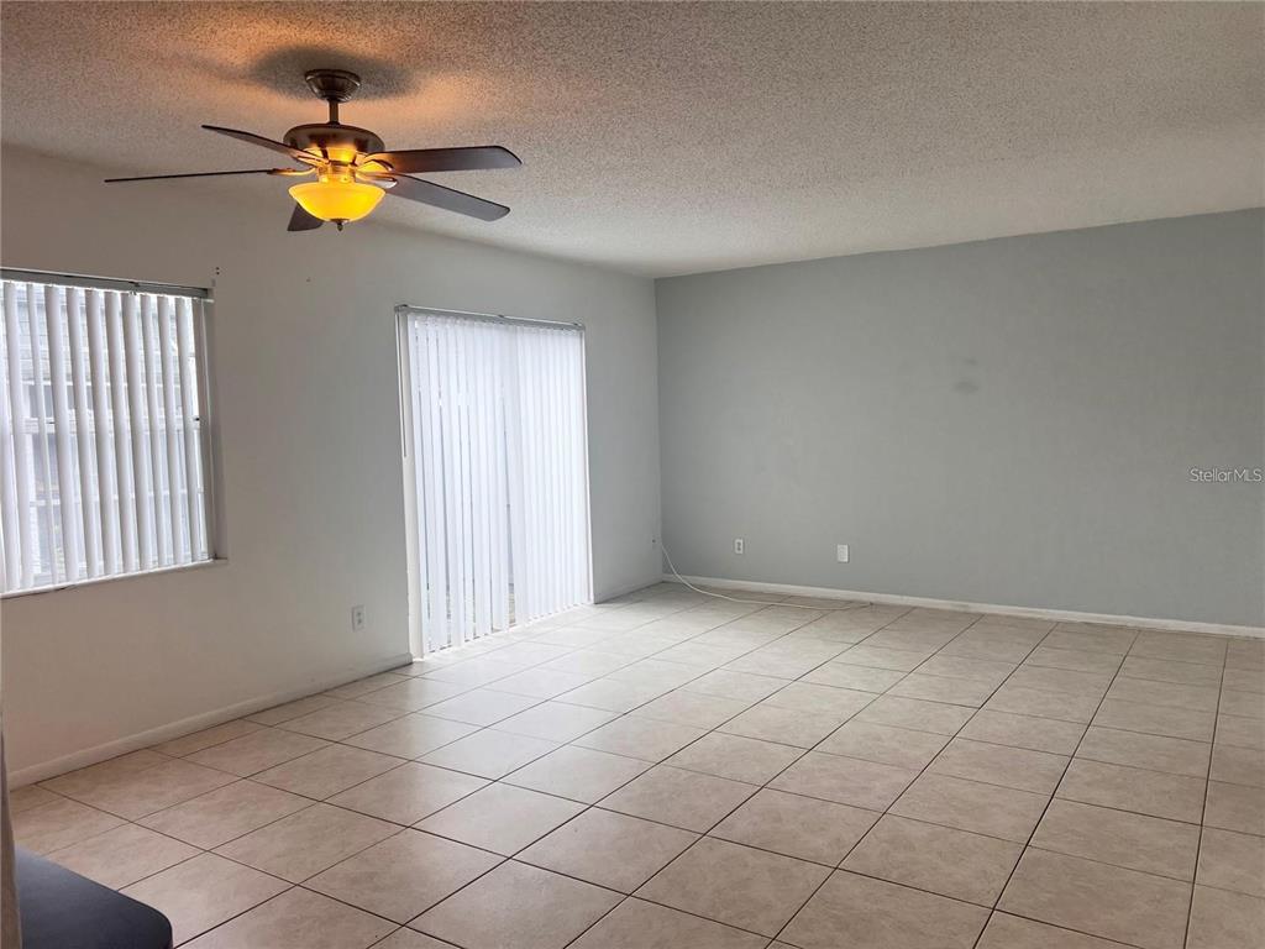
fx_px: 950
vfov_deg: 53.1
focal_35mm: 26
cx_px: 632
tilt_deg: -4.4
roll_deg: +1.3
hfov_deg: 67.3
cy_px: 474
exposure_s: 1/381
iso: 50
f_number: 1.5
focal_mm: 5.7
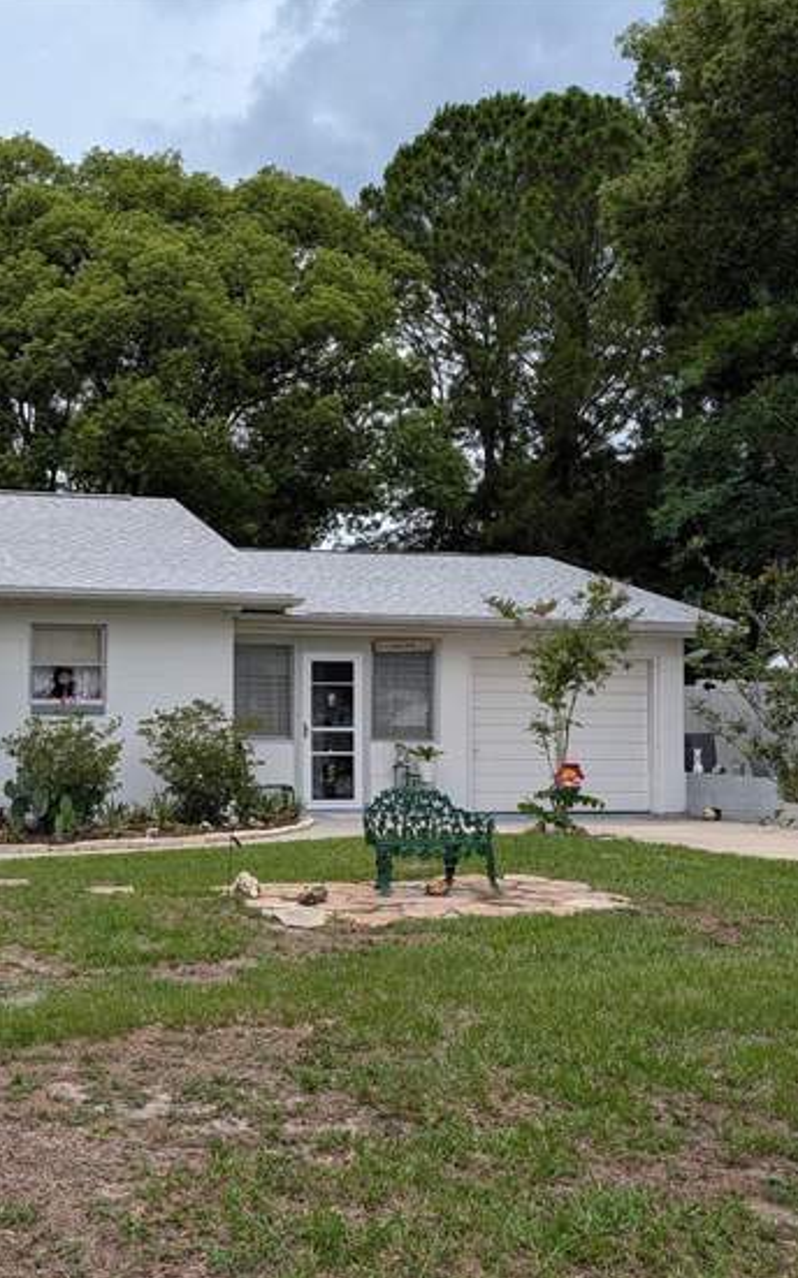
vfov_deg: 52.7
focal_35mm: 37
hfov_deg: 33.0
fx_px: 1288
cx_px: 109
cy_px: 687
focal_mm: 6.9
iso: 22
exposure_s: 1/797
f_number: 1.68
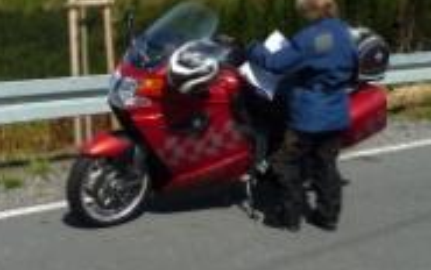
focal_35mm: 64
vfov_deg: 19.4
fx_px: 752
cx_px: 135
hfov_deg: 31.6
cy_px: -37
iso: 80
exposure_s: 1/500
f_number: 5
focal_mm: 4.1
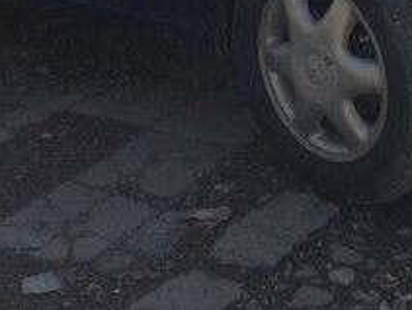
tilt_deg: -8.7
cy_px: -165
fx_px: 1228
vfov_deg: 13.5
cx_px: 299
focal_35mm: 103
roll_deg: +4.2
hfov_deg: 18.9
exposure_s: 1/763
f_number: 2.4
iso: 50
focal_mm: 4.12
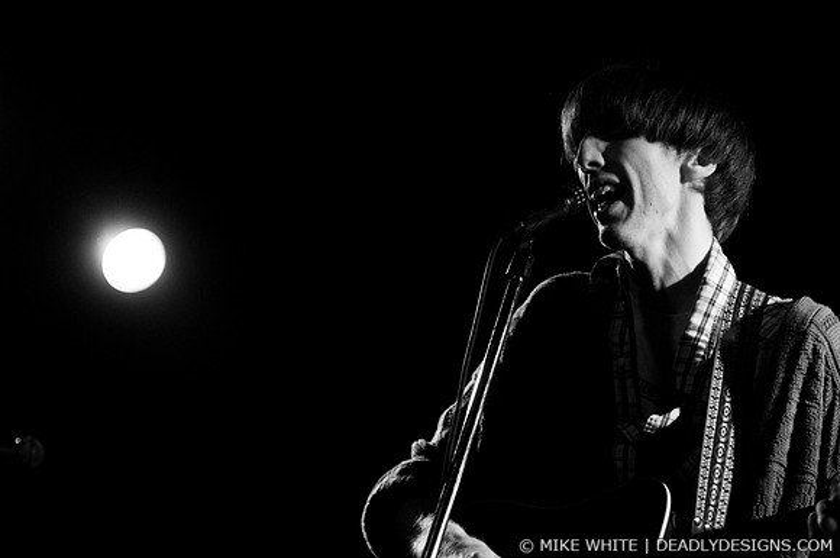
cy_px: 279
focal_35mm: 93
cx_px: 420
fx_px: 2167
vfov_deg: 14.7
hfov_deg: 21.9
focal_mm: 62
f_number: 2.8
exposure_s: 1/100
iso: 640
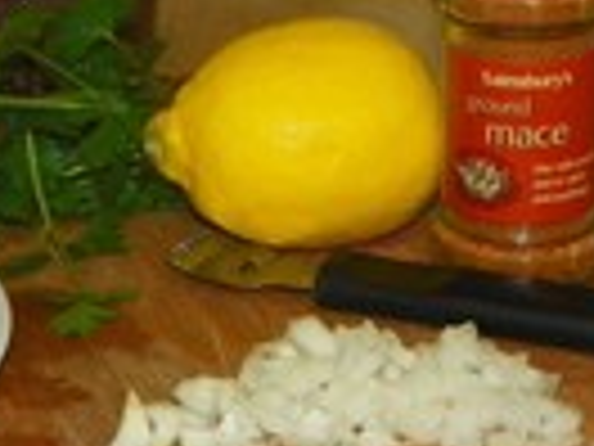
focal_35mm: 163
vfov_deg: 9.1
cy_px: 367
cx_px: 238
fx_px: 2797
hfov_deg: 12.1
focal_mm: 10.7
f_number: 3.5
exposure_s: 1/40
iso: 200
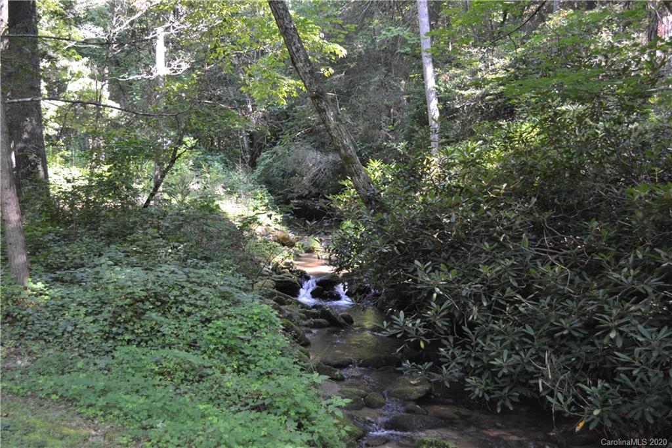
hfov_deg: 45.0
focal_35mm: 44
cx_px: 336
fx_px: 812
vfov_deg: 30.8
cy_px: 224
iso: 500
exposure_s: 1/60
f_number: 4.5
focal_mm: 29
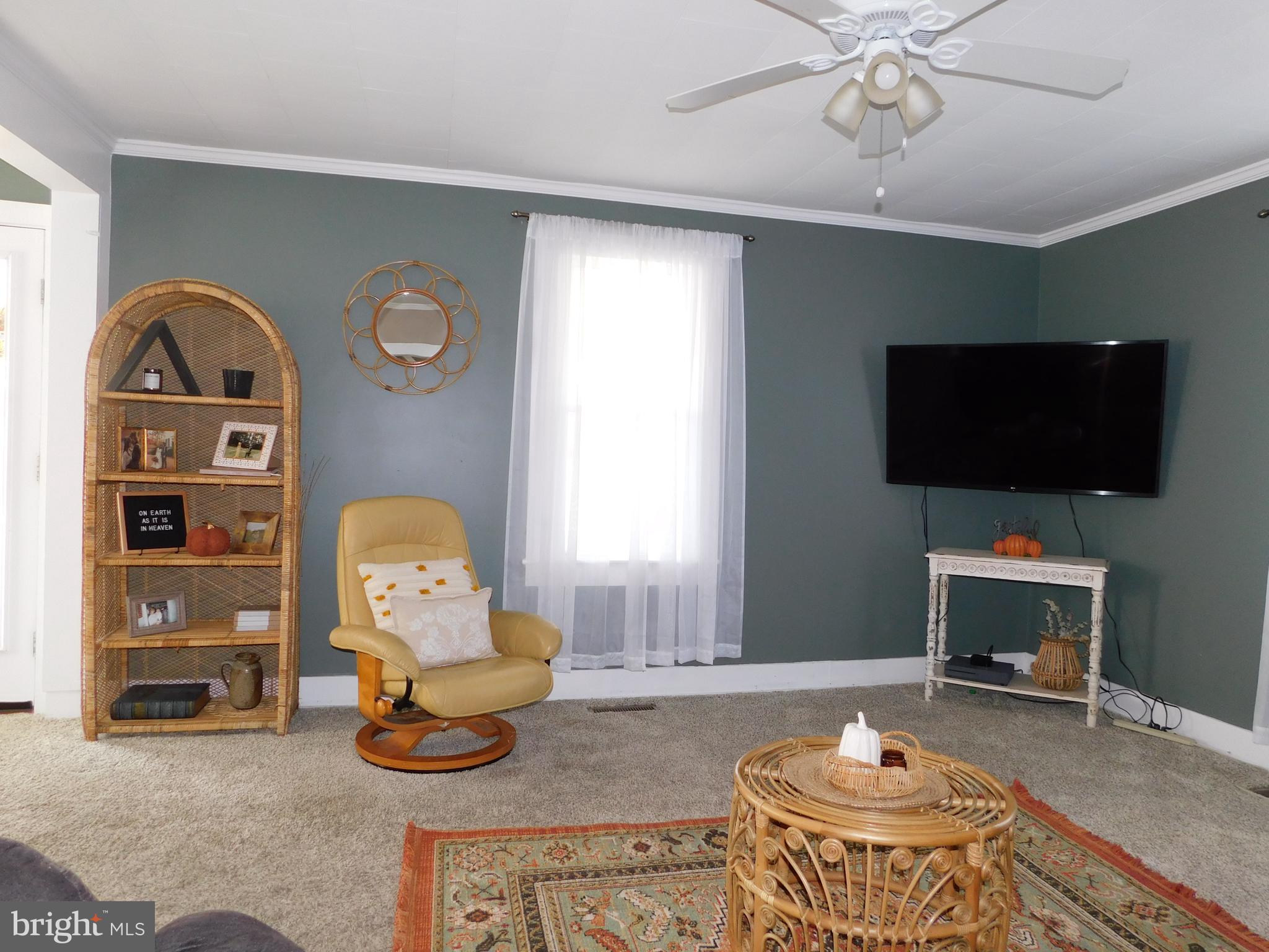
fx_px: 843
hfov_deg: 73.9
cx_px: 634
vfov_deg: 58.9
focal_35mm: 23
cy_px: 476
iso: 140
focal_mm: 4
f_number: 3
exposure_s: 1/30
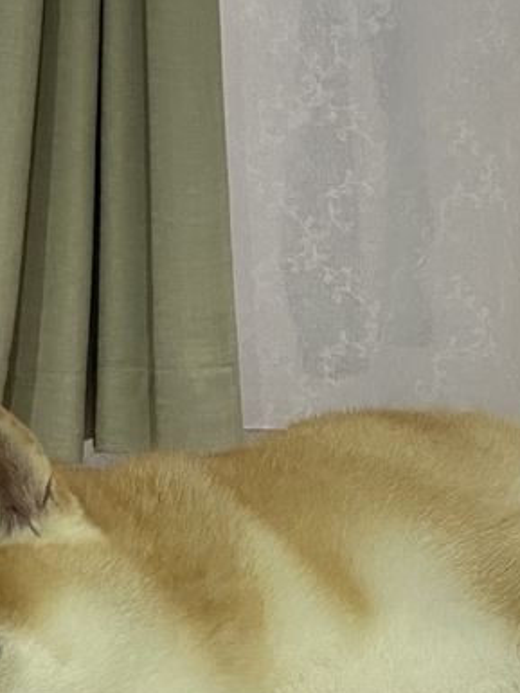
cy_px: 414
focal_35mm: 81
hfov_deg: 18.0
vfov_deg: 24.1
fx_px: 1621
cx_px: 450
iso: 400
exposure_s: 1/60
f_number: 1.6
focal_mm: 4.2
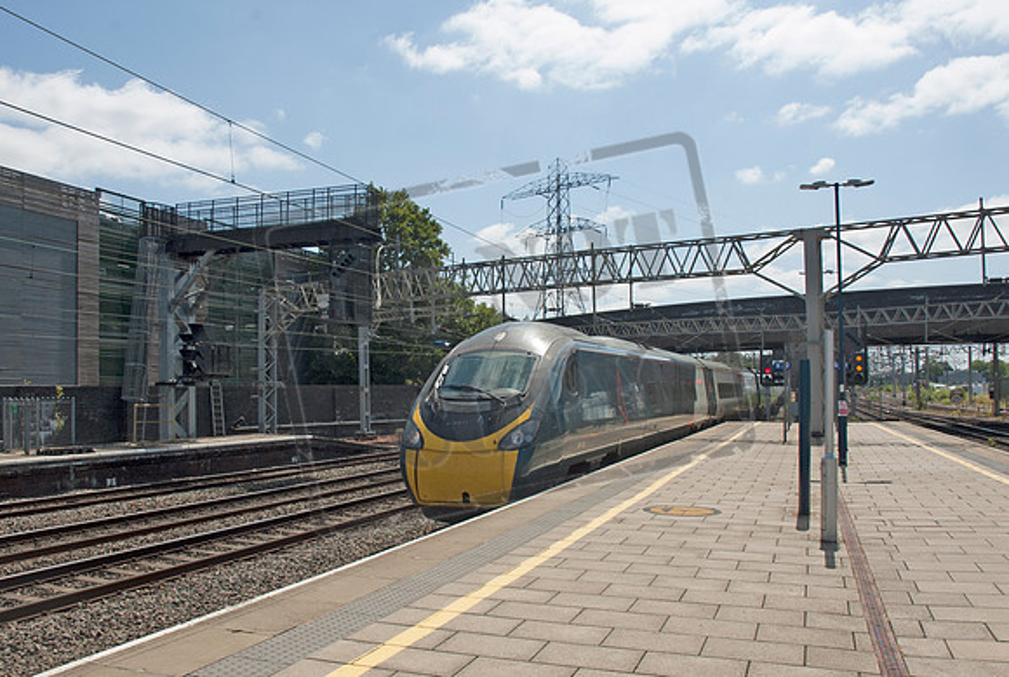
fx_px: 758
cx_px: 504
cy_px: 338
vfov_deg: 48.1
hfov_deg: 67.3
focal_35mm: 27
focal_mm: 18
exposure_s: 1/320
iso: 200
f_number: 9
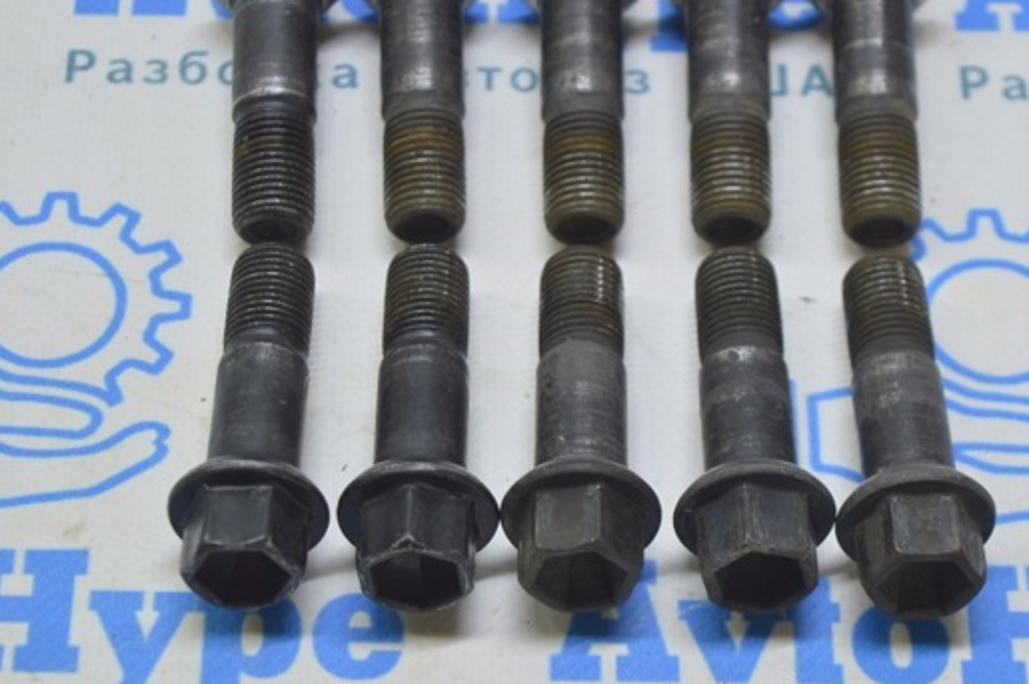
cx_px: 541
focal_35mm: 103
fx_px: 2930
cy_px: 401
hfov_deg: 19.9
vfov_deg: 13.3
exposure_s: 1/20
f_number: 5.6
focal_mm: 55
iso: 400
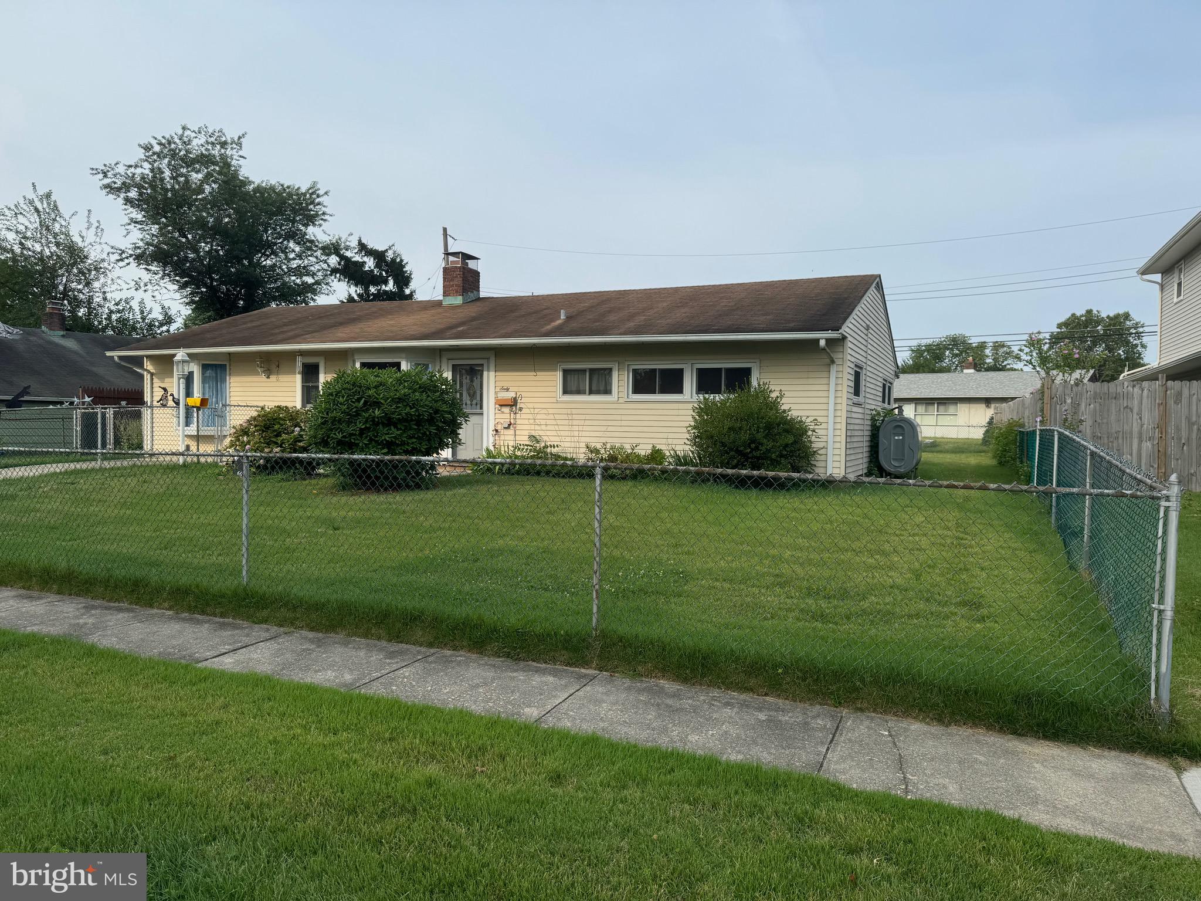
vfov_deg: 56.8
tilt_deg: -2.7
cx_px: 600
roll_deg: -0.4
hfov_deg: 71.6
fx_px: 833
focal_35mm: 24
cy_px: 450
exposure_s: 1/3096
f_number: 1.78
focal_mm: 6.76
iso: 80
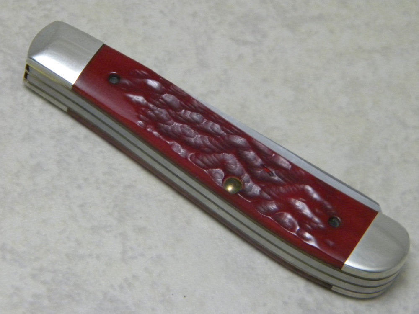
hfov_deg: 13.3
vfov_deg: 10.0
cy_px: 157
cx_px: 210
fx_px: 1791
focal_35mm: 148
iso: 400
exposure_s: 1/21.3
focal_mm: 26.8
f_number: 5
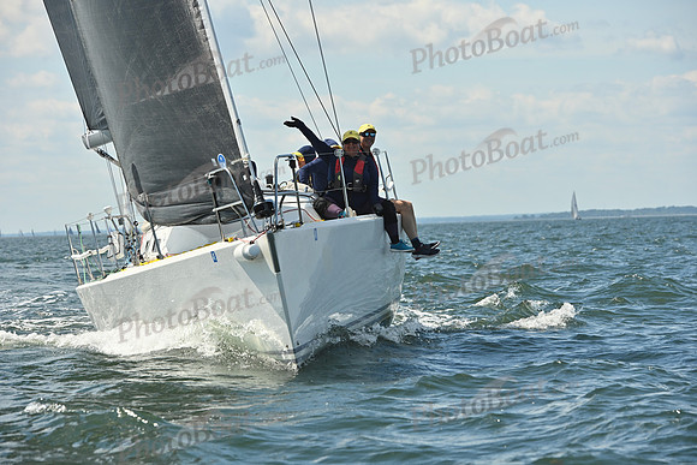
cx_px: 348
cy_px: 232
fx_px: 3292
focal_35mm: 170
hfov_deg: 12.1
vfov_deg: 8.1
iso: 250
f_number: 9
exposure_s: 1/1250
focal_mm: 170
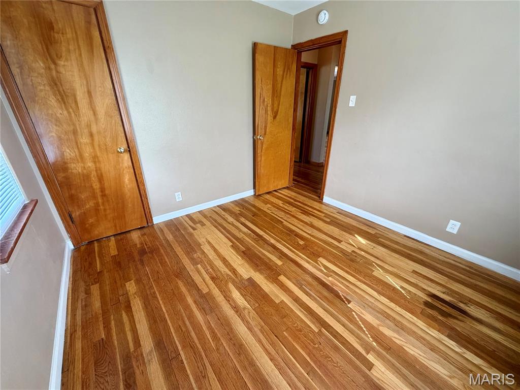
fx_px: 210
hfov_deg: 102.1
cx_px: 260
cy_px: 195
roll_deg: -0.2
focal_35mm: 14
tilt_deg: -24.3
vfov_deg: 85.7
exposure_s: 1/120
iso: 200
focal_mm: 2.22
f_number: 2.2
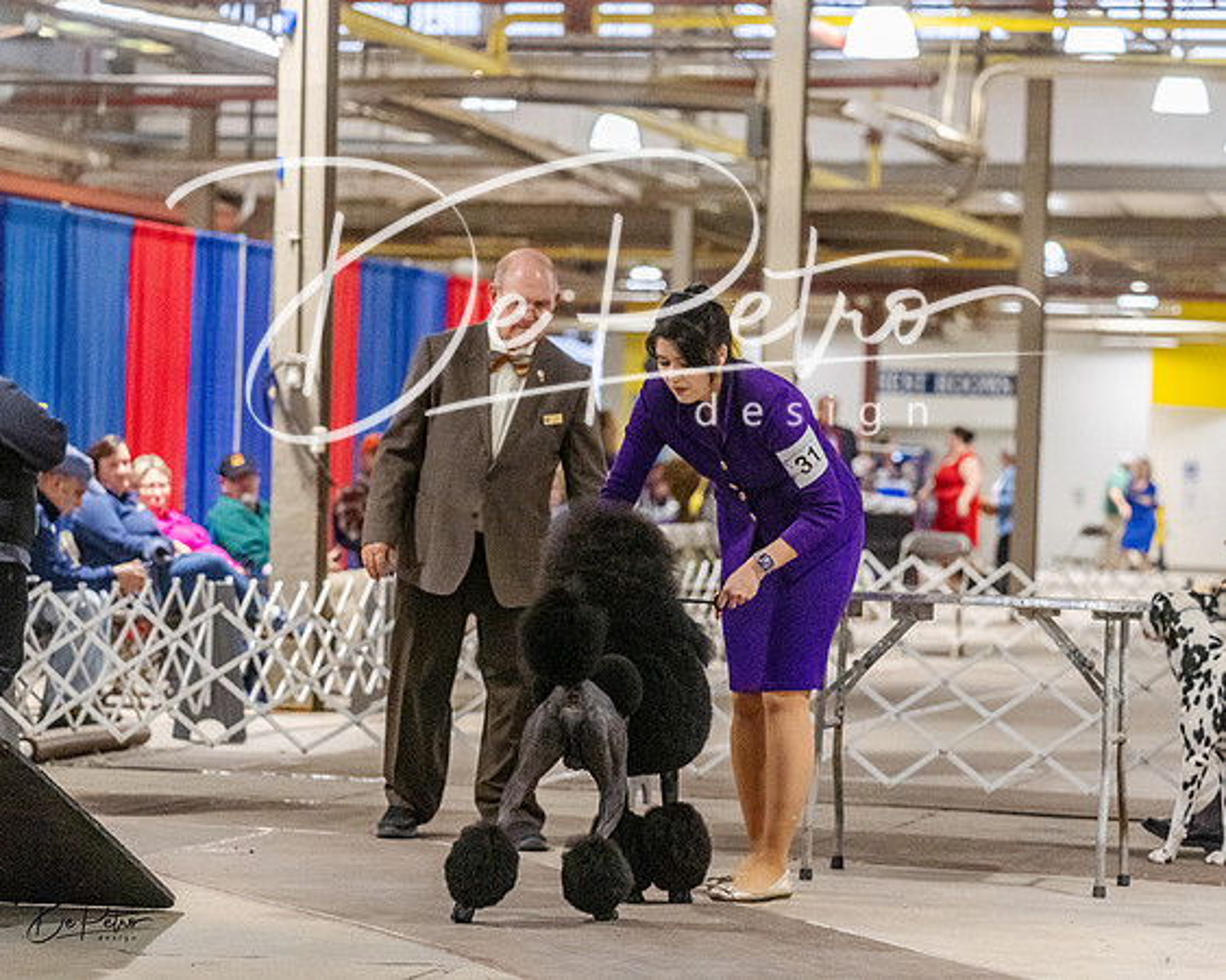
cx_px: 613
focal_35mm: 123
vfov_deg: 12.6
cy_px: 490
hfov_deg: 15.7
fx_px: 4453
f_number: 4
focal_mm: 109
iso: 6400
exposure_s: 1/400
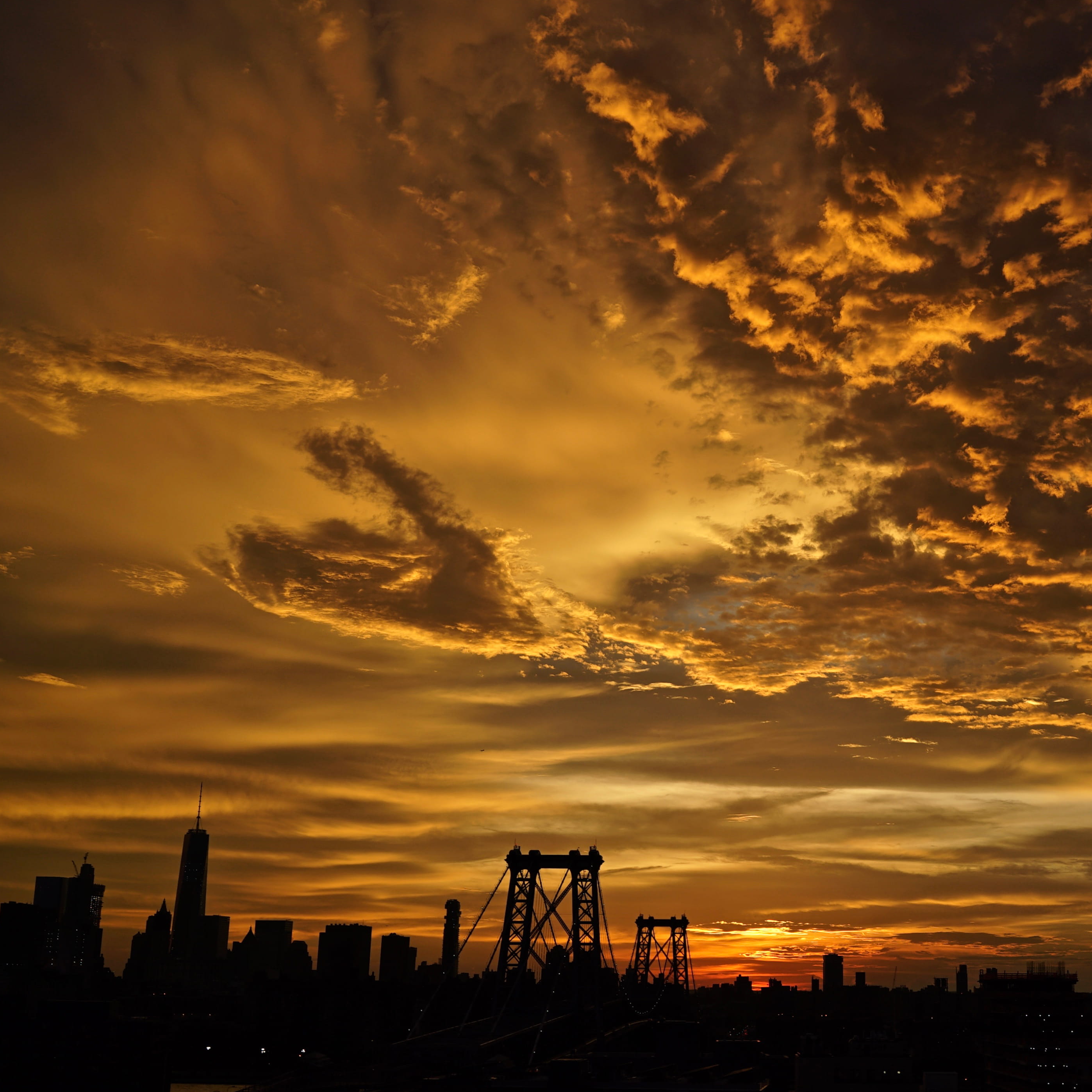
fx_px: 1606
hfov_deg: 36.9
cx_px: 779
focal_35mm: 45
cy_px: 543
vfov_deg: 37.6
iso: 100
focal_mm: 35
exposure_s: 1/100
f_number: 8
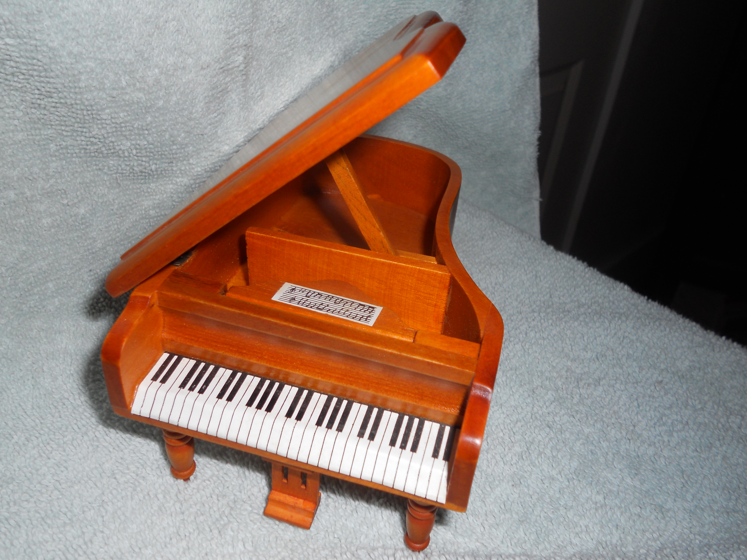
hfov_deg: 56.8
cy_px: 280
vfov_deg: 44.2
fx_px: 691
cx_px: 374
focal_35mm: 32
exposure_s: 1/25
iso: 80
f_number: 8.8
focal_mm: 5.8
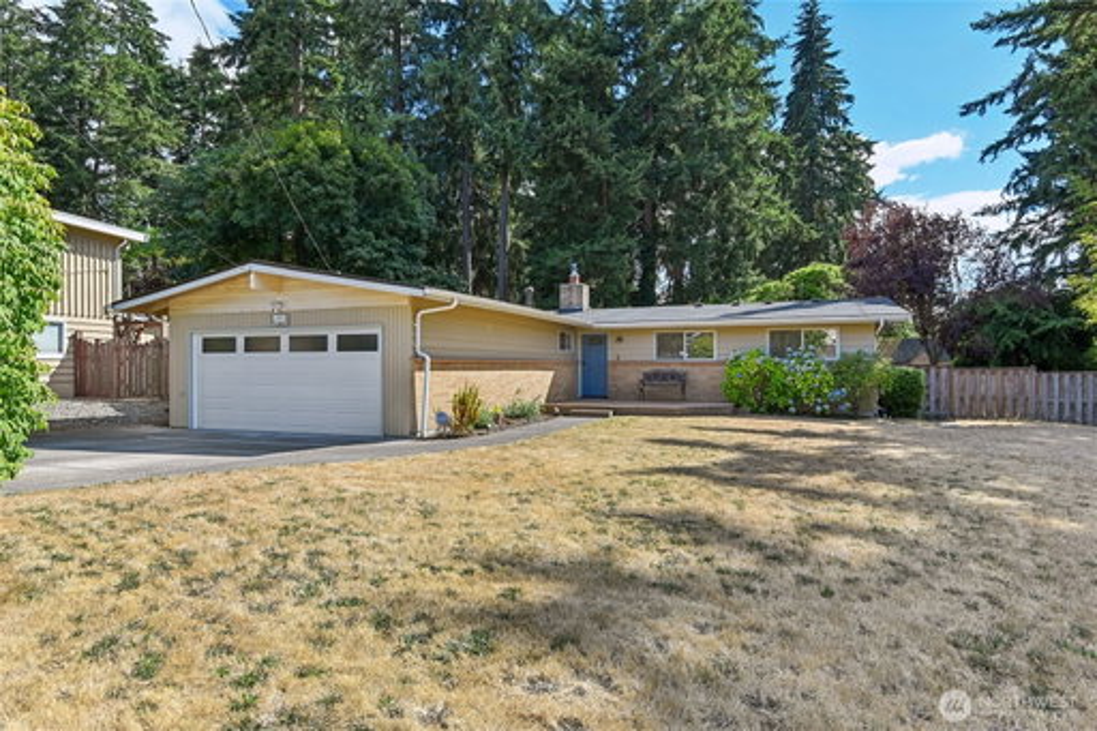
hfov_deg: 84.0
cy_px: 366
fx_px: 609
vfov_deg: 61.9
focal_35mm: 20
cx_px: 548
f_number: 8
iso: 400
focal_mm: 20
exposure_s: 1/500
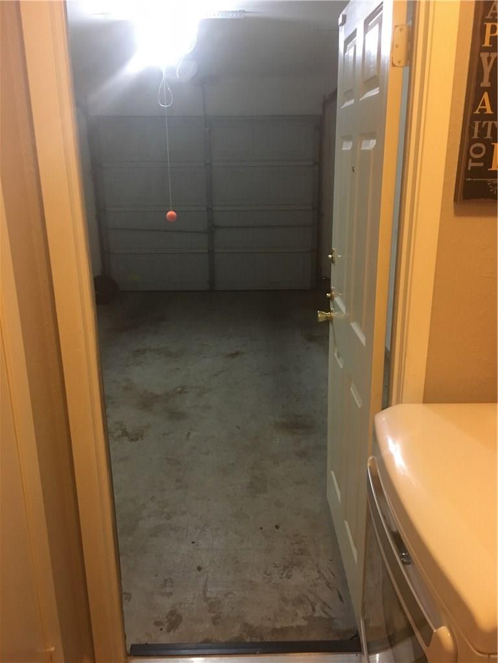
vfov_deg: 61.7
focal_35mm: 29
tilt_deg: -18.3
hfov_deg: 48.2
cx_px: 249
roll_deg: +1.8
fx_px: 556
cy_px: 332
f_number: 2.2
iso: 250
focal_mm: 4.15
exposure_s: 1/15
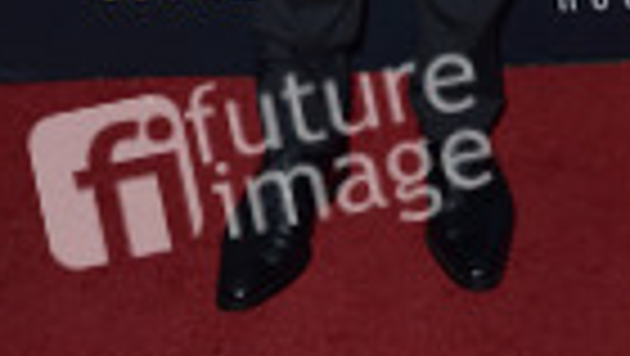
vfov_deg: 10.7
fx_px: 1605
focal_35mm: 96
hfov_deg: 22.2
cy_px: -514
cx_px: 394
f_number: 6.3
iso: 250
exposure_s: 1/250
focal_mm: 32
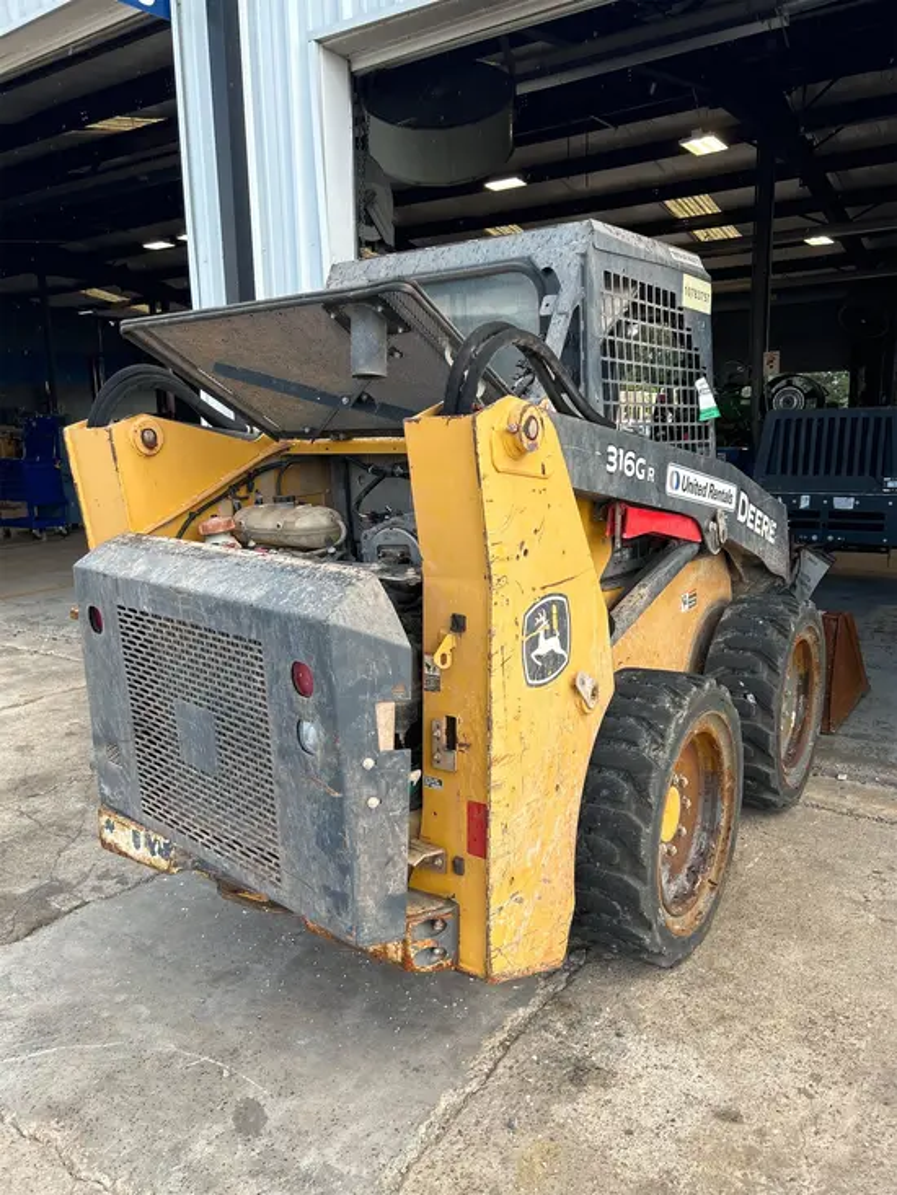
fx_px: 898
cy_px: 598
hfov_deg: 53.1
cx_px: 448
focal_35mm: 26
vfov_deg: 67.3
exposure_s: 1/658
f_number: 1.5
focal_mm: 5.7
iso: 50
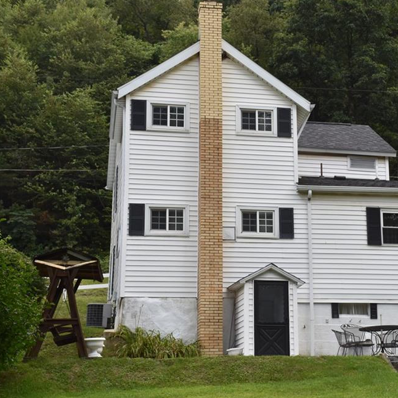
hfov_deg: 24.1
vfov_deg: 24.4
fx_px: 919
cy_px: 198
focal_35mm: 71
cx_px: 303
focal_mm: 35
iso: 360
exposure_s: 1/500
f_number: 8
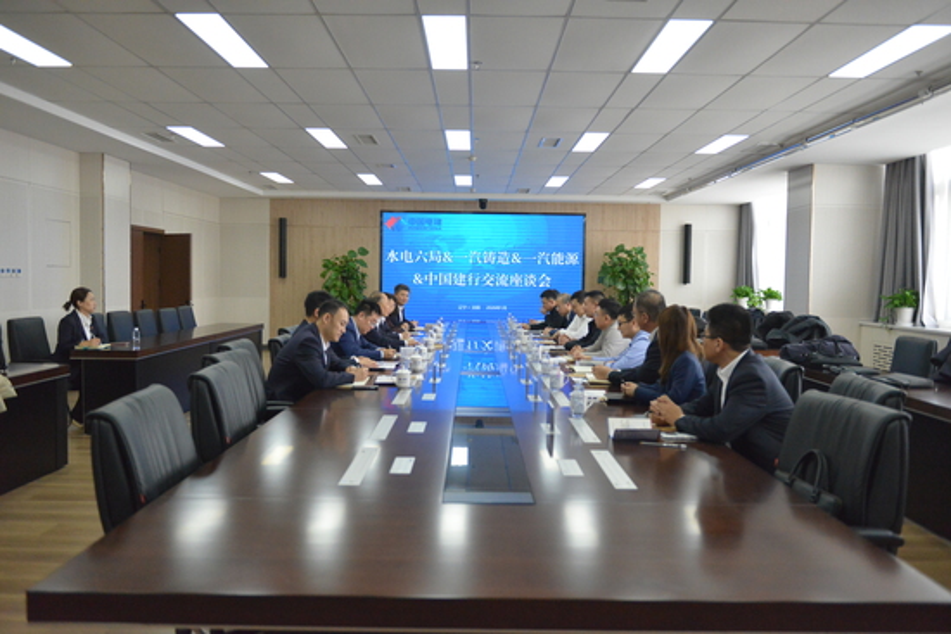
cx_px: 476
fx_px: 766
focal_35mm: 29
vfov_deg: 45.0
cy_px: 317
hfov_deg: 63.6
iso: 6400
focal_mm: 29
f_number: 2.8
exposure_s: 1/1600
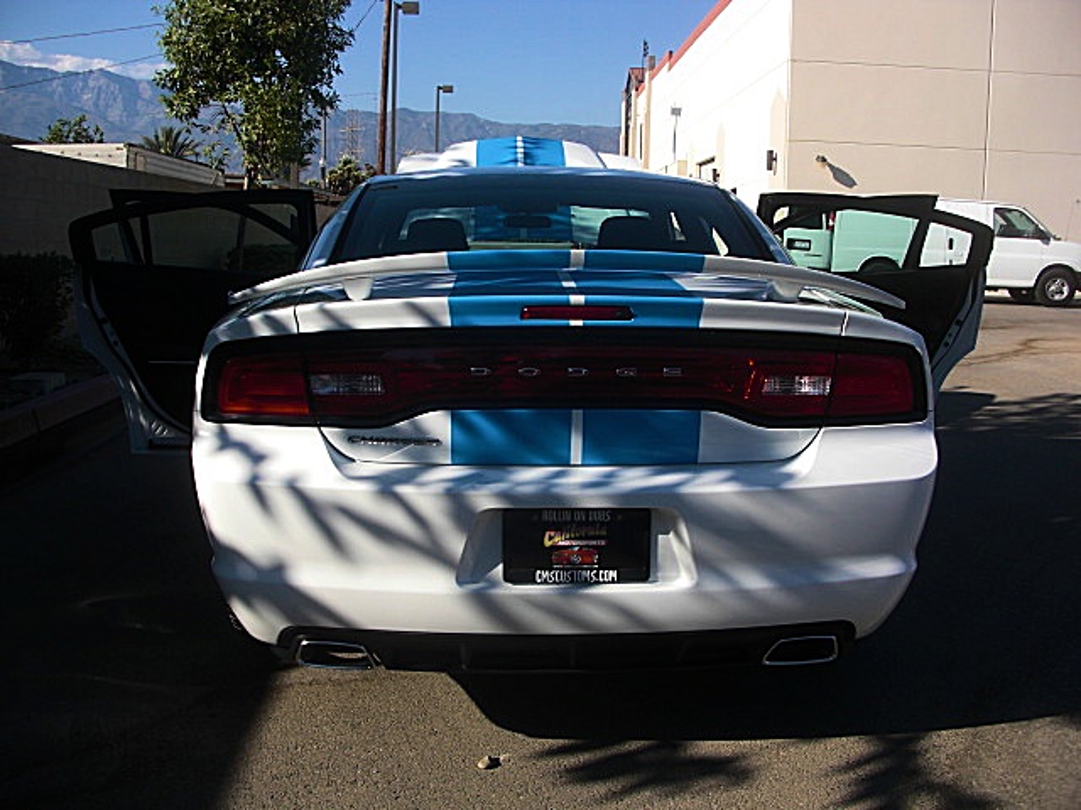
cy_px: 405
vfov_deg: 39.7
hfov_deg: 51.4
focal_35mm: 36
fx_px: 1124
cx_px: 540
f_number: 7.9
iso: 50
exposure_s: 1/125
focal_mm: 6.3
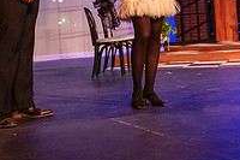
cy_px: -43
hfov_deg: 22.6
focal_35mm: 90
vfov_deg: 14.6
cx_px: 97
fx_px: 599
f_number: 3.2
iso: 3200
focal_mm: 31
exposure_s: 1/200
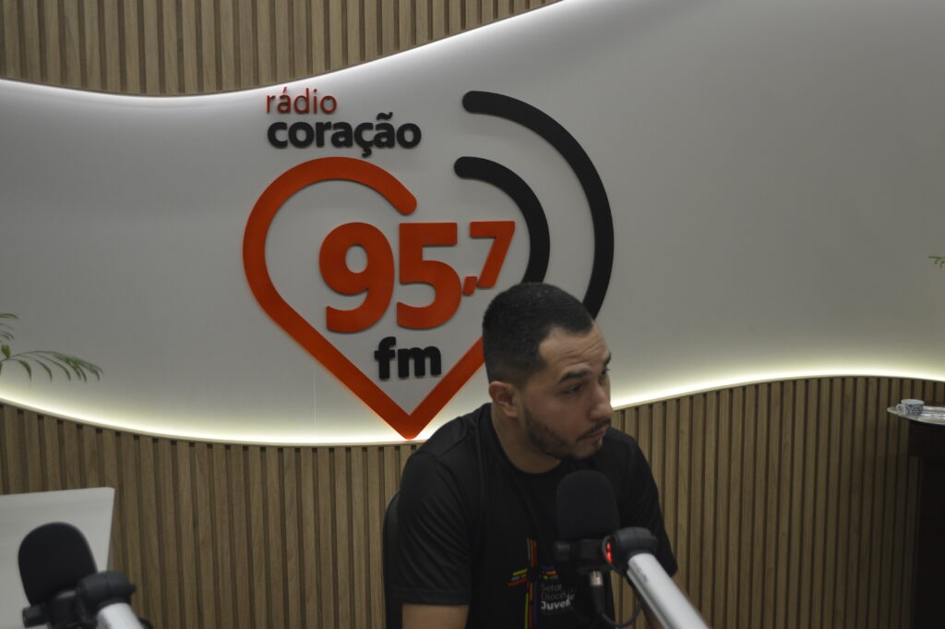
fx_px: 1023
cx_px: 472
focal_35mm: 39
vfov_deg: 34.2
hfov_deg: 49.6
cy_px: 314
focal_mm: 26
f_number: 4.2
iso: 500
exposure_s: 1/60
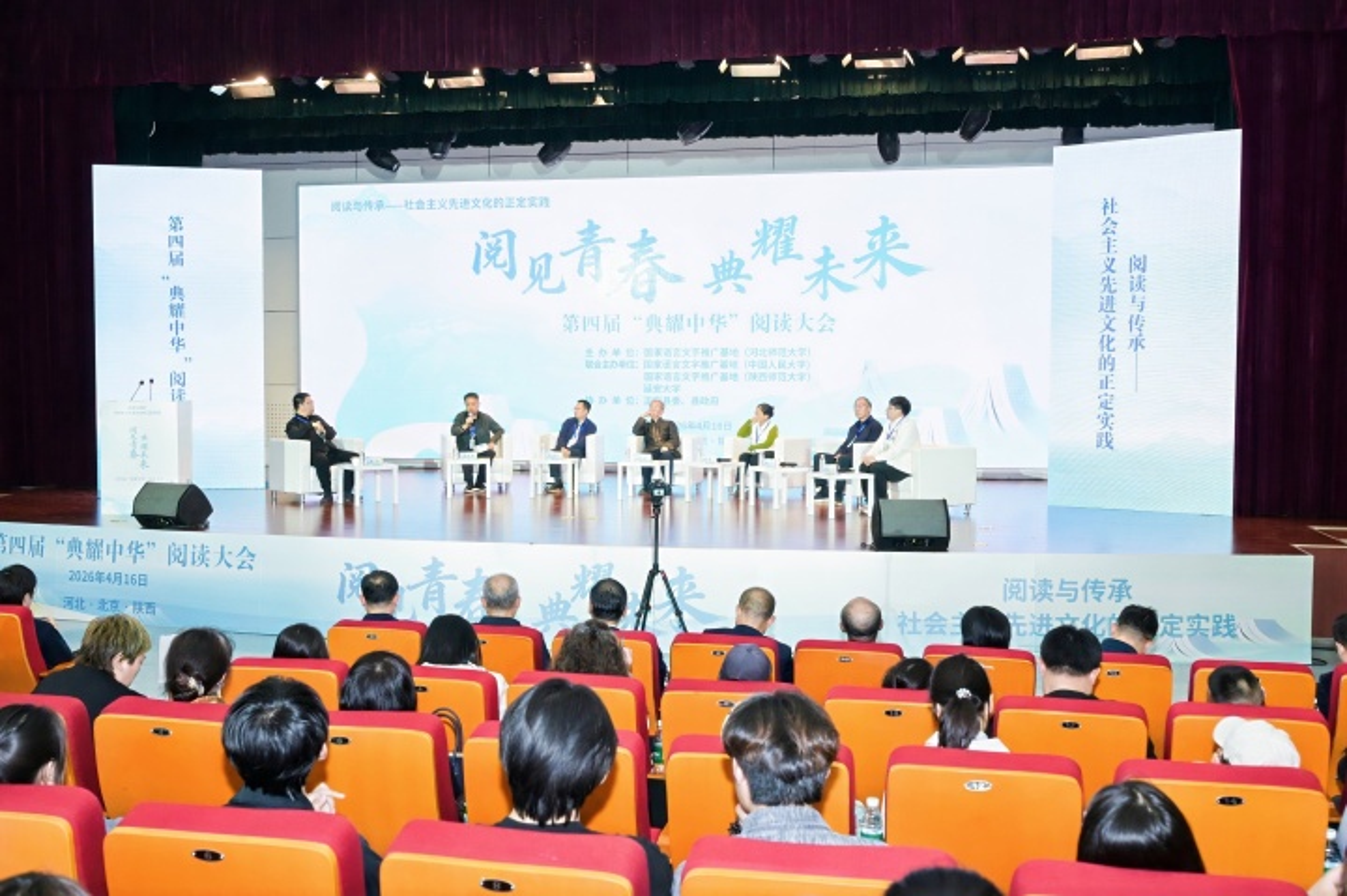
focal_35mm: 36
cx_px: 674
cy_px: 448
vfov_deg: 36.8
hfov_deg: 53.2
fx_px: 1346
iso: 640
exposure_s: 1/100
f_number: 4
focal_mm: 24
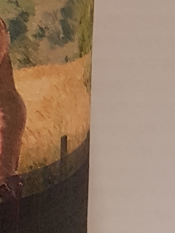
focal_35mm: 148
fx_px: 998
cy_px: -56
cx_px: -81
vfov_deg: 13.0
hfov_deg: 9.7
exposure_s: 1/50
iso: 125
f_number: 1.7
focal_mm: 4.2
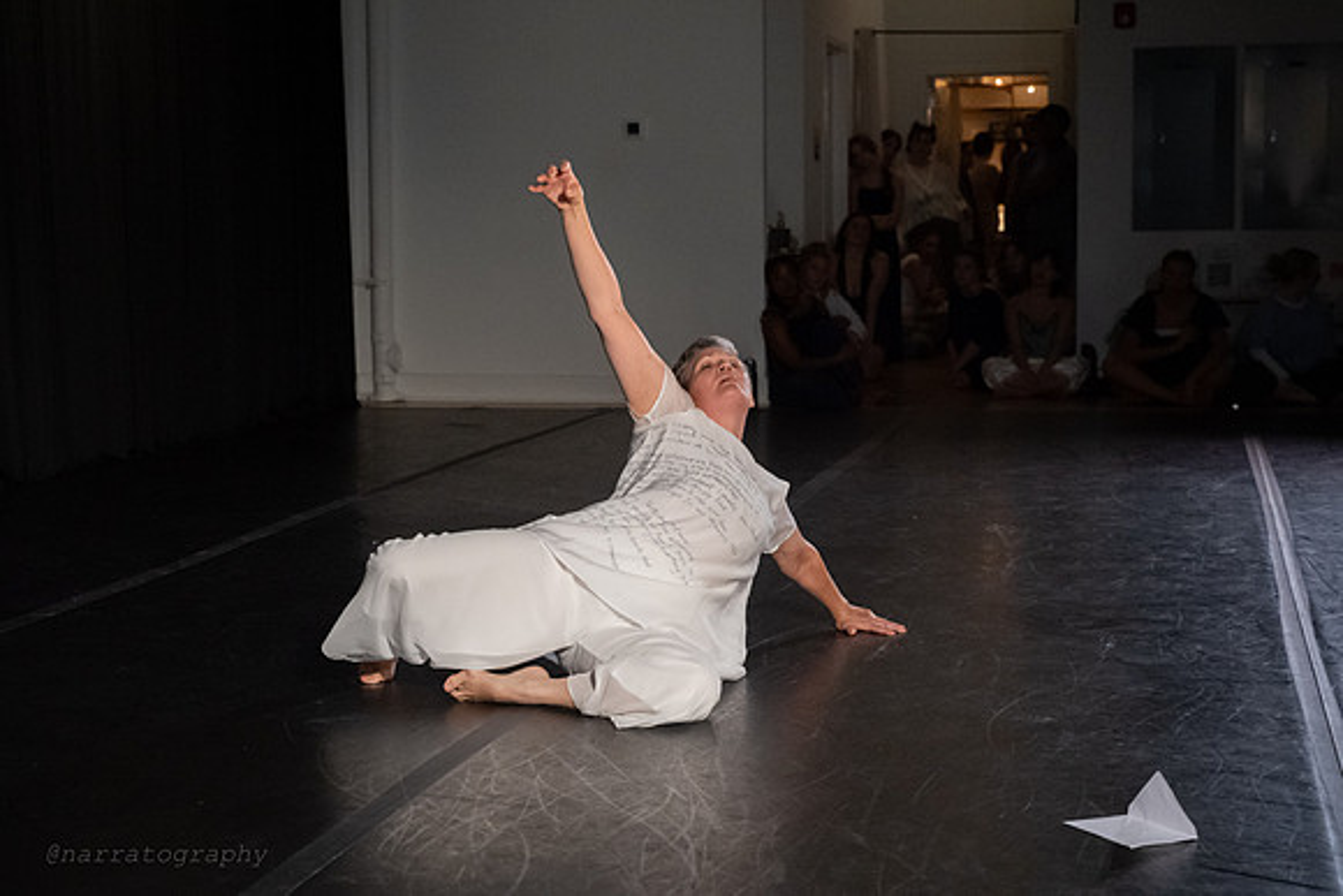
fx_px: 2320
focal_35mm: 62
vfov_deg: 21.9
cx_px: 641
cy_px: 428
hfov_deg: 32.3
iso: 6400
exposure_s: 1/500
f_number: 4.5
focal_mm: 59
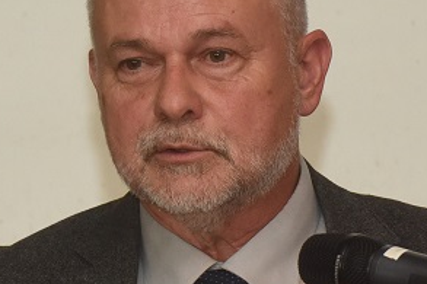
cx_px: 147
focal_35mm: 683
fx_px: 8096
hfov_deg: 3.0
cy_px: 178
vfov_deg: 2.0
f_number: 10
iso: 4000
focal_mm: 200
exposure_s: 1/60
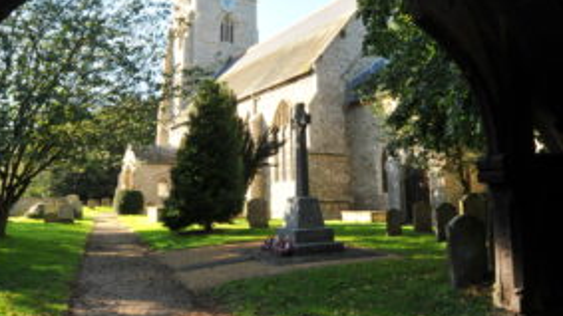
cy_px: 128
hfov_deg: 67.9
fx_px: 418
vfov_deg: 41.3
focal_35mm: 28
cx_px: 281
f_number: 11
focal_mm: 12
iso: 200
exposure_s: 1/25
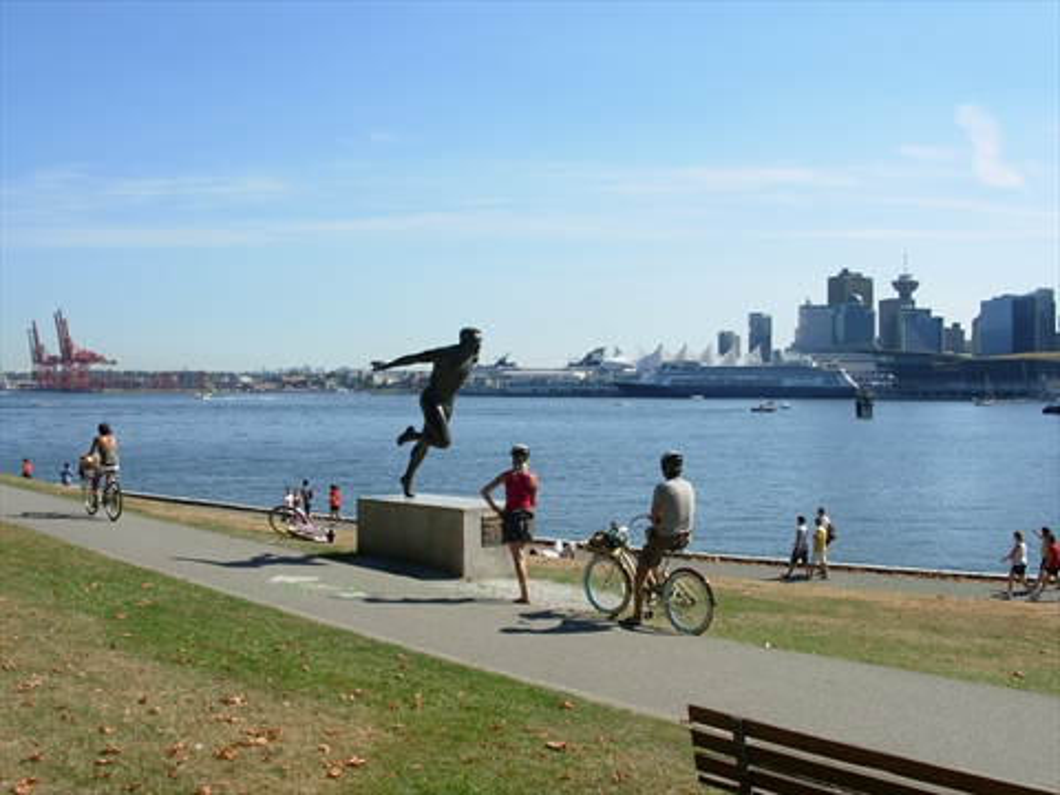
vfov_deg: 37.7
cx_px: 530
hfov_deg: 49.0
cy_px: 398
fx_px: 1164
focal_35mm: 38
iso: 50
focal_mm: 6.3
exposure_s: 1/483
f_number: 4.9
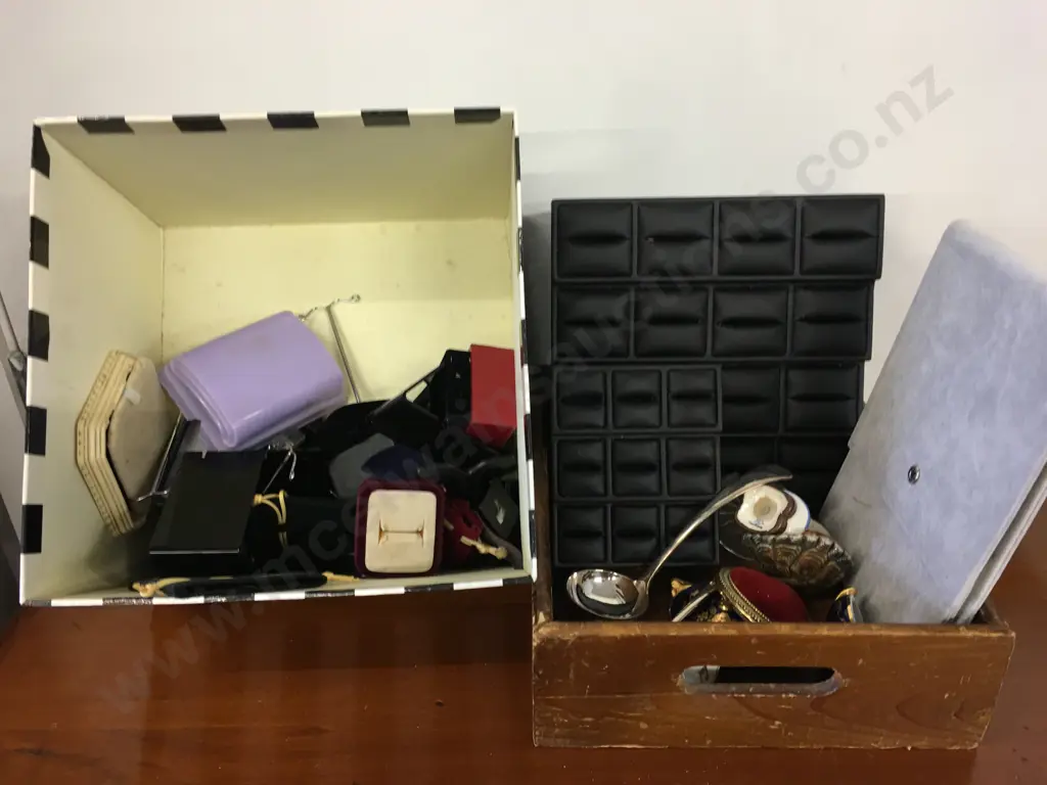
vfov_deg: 48.2
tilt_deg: -26.3
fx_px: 877
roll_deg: +1.6
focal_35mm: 29
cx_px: 524
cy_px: 392
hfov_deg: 61.7
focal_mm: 4.15
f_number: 2.2
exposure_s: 1/17
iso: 50
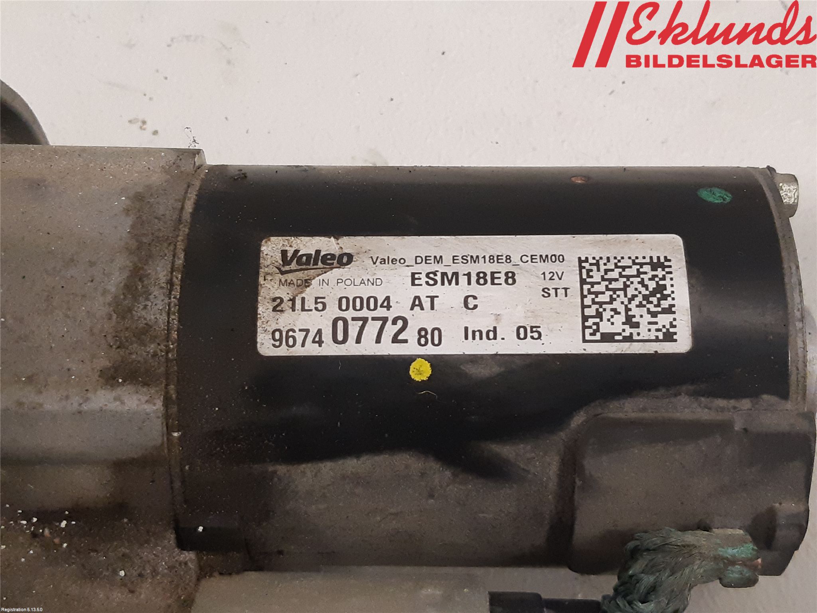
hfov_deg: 67.3
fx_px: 614
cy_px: 306
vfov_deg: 53.1
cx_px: 408
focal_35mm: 26
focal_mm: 3.93
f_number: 1.7
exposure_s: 1/50
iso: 250
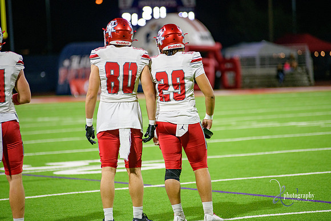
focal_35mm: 200
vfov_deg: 6.9
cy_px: 110
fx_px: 1839
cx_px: 166
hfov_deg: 10.3
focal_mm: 200
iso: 2000
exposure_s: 1/320
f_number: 2.8
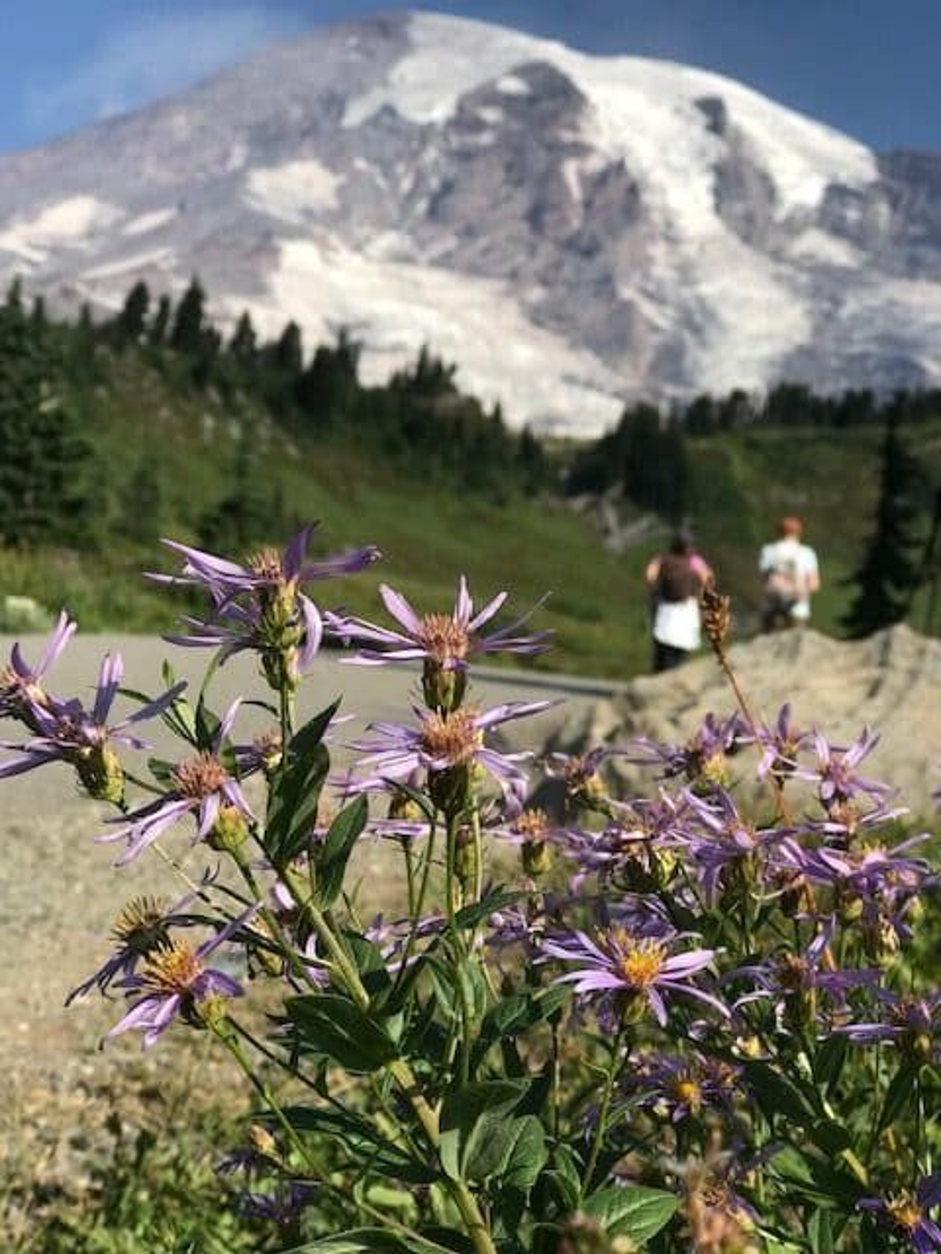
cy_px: 627
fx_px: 2066
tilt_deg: +5.5
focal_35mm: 57
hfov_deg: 25.7
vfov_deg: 33.8
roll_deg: -7.8
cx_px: 470
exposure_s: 1/847
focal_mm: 6.6
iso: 20
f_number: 2.8
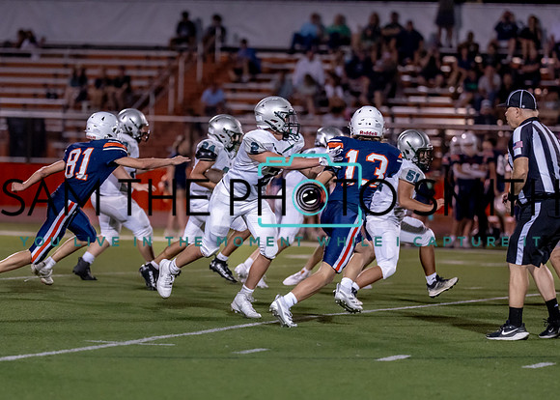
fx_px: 3616
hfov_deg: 8.9
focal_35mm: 227
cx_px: 248
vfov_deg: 6.3
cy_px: 216
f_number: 1.8
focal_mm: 135
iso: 1600
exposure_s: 1/1000
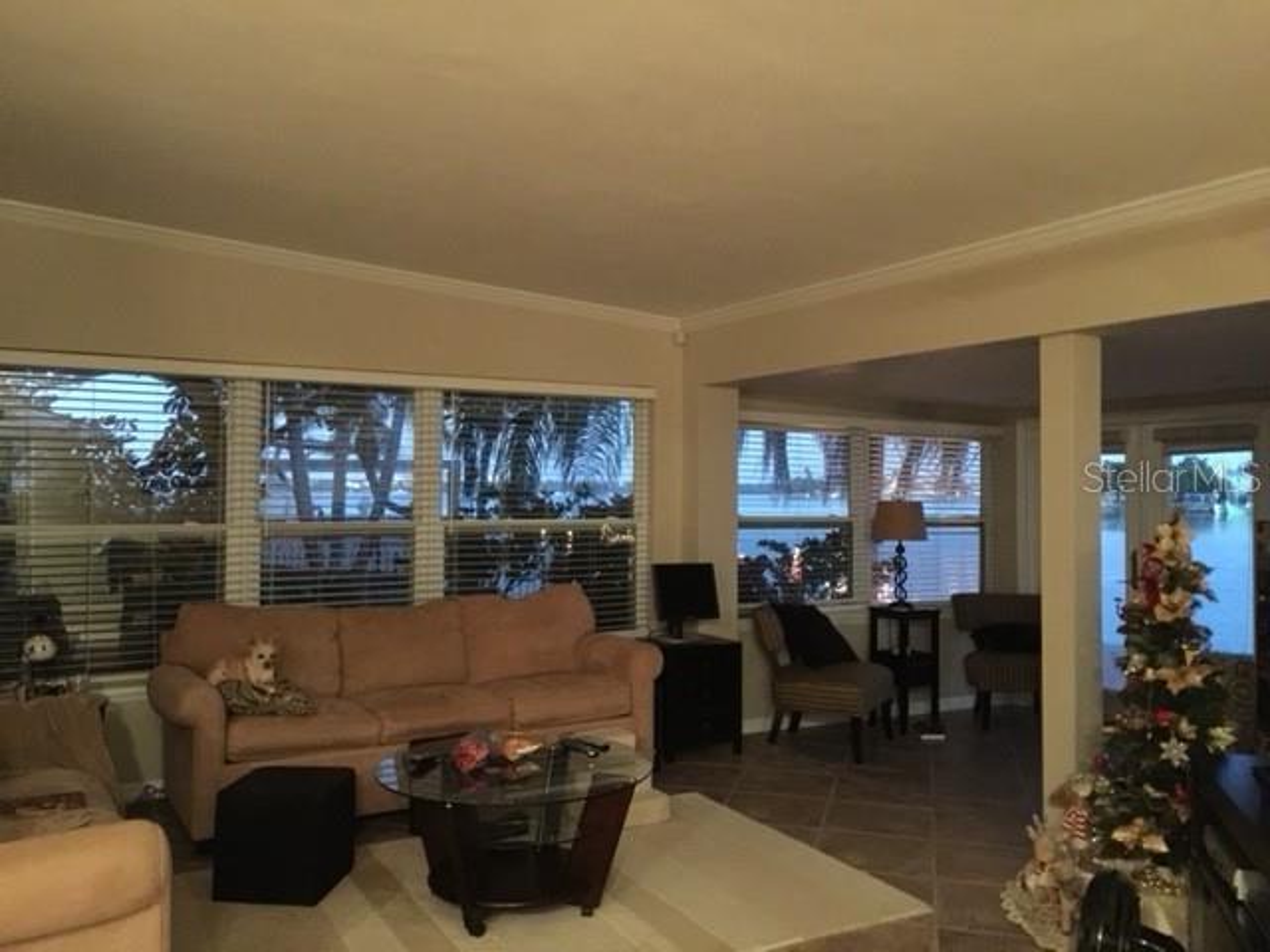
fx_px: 1064
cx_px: 635
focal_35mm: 29
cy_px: 476
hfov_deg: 61.7
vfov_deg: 48.2
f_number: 2.2
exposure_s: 1/4
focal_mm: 4.15
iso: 400
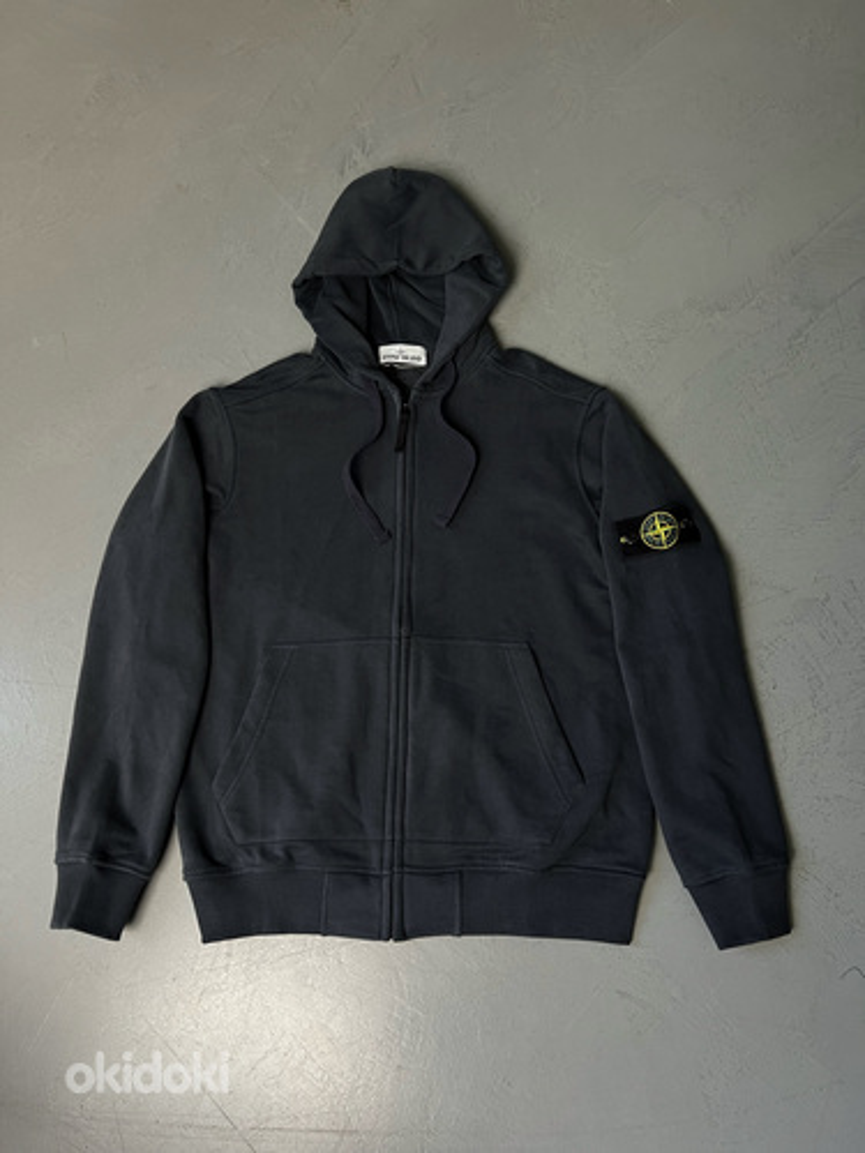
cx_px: 432
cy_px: 576
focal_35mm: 26
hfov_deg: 53.1
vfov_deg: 67.3
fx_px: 866
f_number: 1.5
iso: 125
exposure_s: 1/95
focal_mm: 5.7
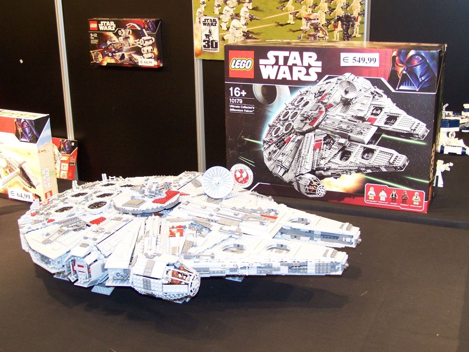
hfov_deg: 39.7
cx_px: 234
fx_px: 650
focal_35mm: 48
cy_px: 176
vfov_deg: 30.3
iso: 140
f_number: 3
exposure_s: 1/6
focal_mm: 8
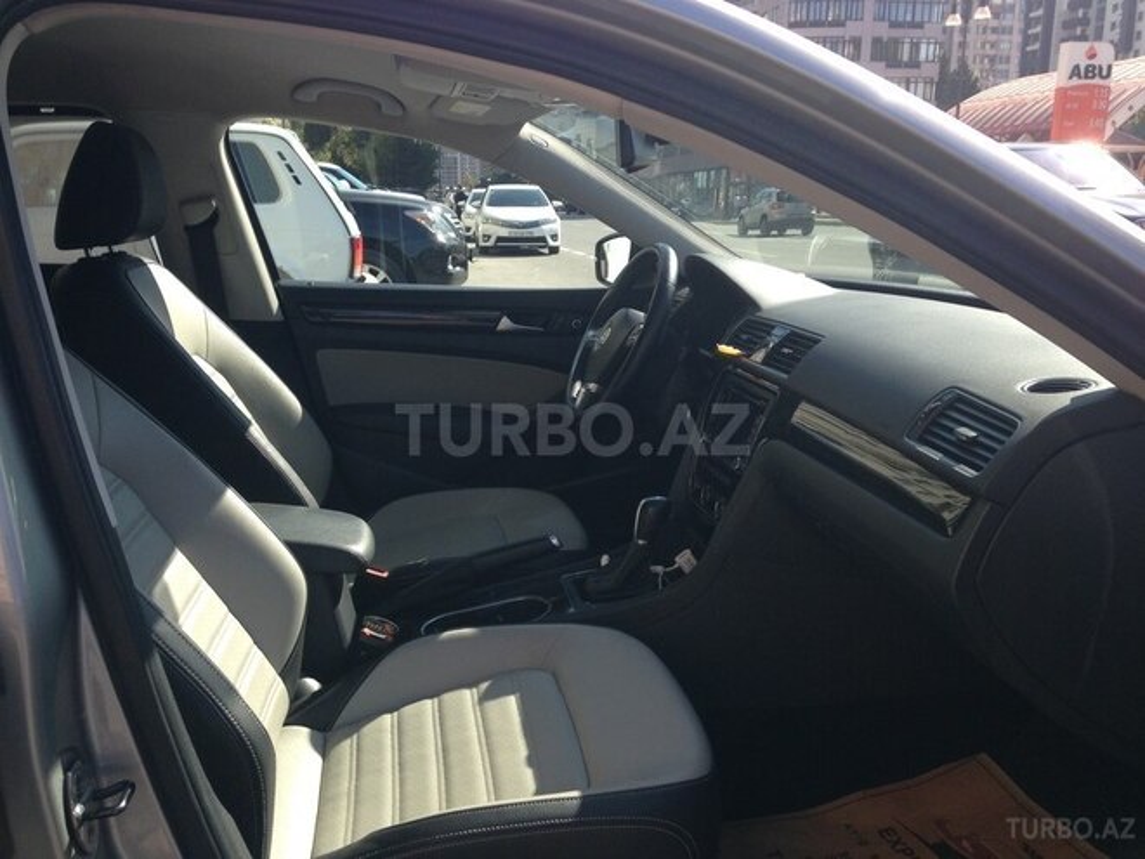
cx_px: 572
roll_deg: -0.7
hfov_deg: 55.4
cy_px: 430
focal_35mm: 33
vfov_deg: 42.9
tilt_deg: -12.6
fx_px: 1092
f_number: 2.4
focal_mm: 4.12
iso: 50
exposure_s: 1/536
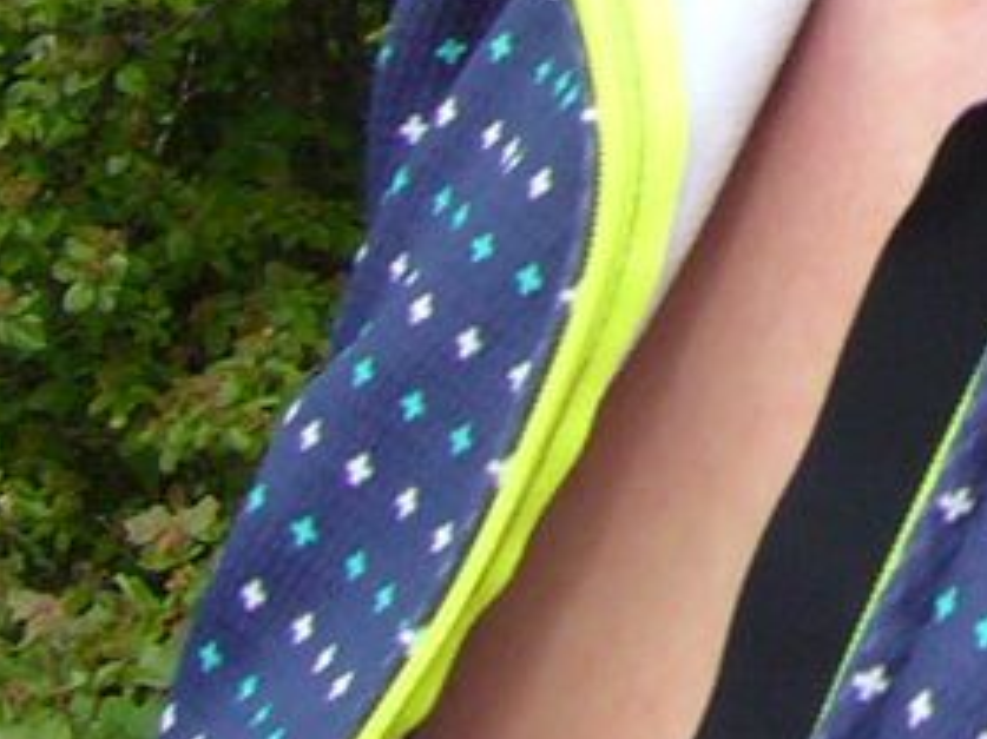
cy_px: -1068
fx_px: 5729
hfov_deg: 8.9
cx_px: 2423
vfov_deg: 6.9
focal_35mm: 201
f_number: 5.6
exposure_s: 1/200
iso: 100
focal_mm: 5.8
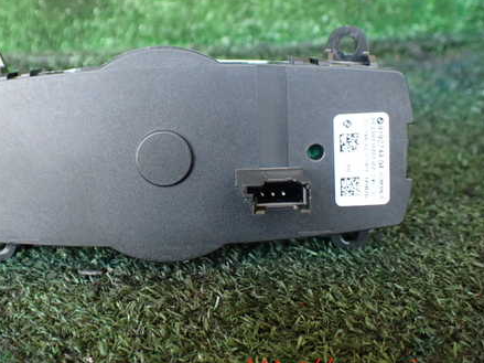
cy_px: 136
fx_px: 573
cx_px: 166
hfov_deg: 45.2
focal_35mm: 41
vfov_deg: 34.9
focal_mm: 5.4
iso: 800
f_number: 2.3
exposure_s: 1/80
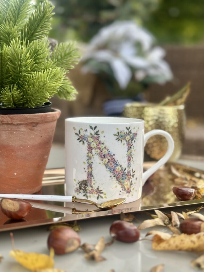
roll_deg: -1.1
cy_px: 136
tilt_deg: -8.0
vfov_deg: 39.7
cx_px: 102
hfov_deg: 30.3
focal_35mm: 48
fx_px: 377
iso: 80
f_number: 1.78
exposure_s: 1/810
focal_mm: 6.86
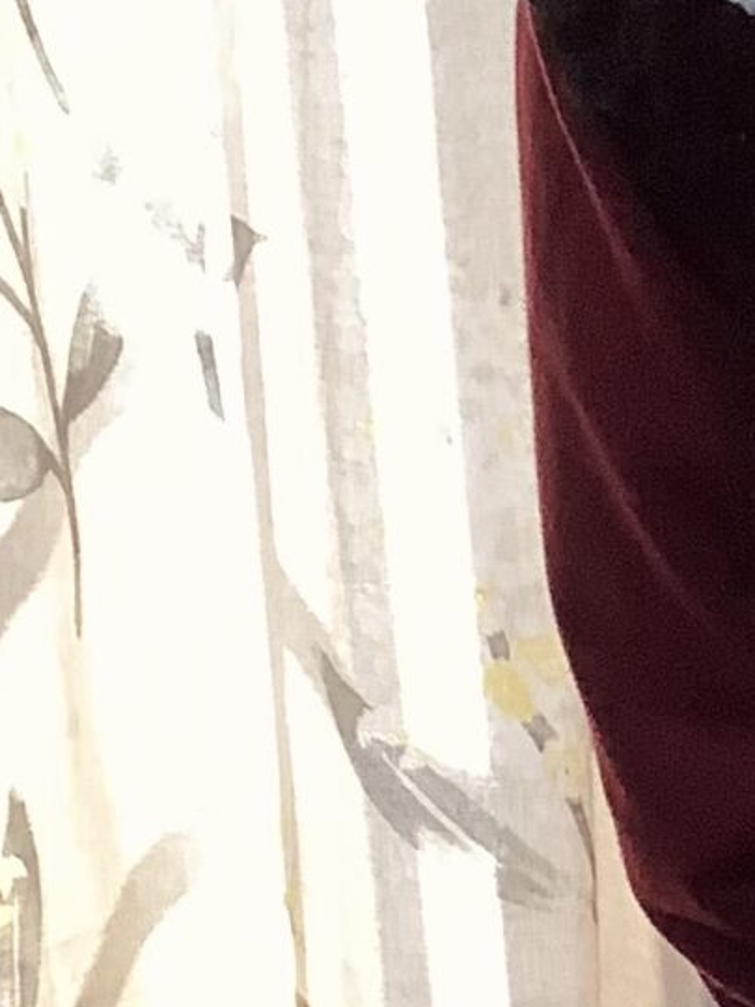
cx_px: 1473
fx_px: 4275
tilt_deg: -19.7
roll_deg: +1.3
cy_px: 1149
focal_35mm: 147
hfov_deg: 9.5
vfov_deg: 13.1
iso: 125
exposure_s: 1/60
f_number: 2.4
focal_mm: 3.3
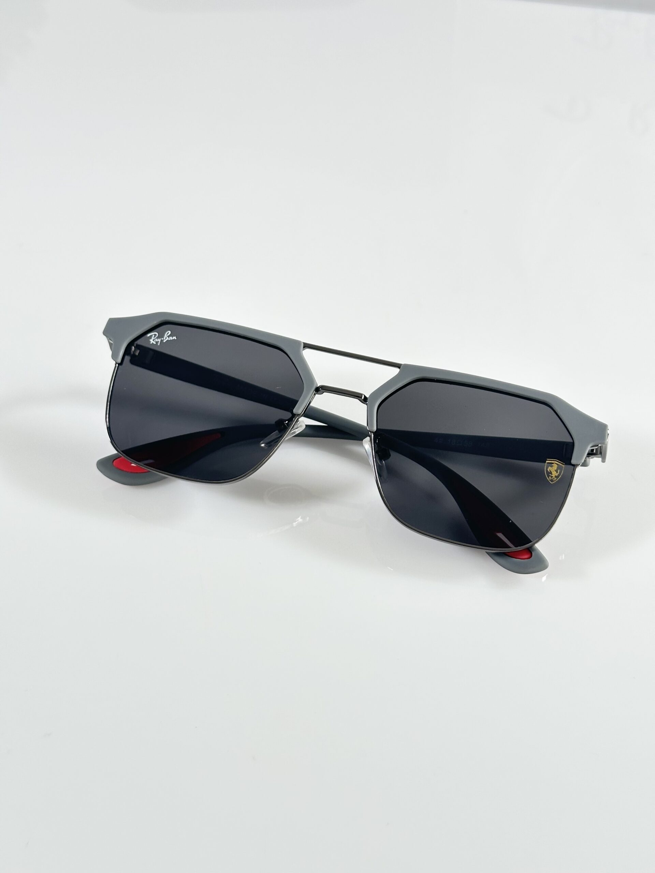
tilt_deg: -45.0
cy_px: 436
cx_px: 328
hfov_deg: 30.3
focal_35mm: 48
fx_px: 1211
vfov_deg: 39.7
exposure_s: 1/121
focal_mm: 6.86
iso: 80
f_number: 1.78
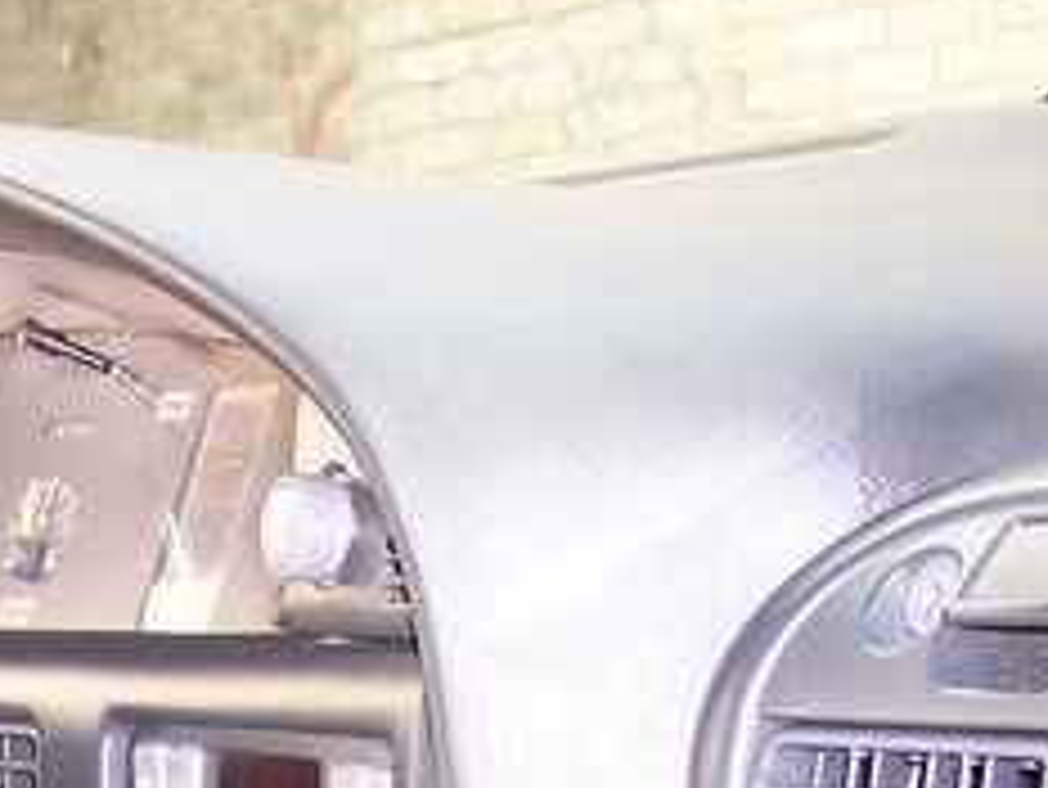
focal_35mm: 134
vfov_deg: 10.6
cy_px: 1216
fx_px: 4059
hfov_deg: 14.5
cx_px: -9
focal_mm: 8
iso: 100
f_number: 2.8
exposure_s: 1/60
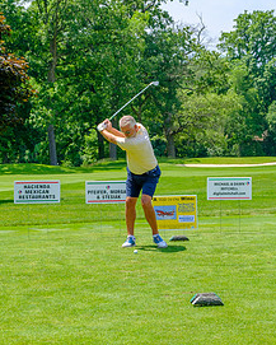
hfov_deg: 18.2
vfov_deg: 22.7
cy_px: 157
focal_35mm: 84
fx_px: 857
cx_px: 190
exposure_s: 1/500
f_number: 5
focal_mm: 35.8
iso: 200
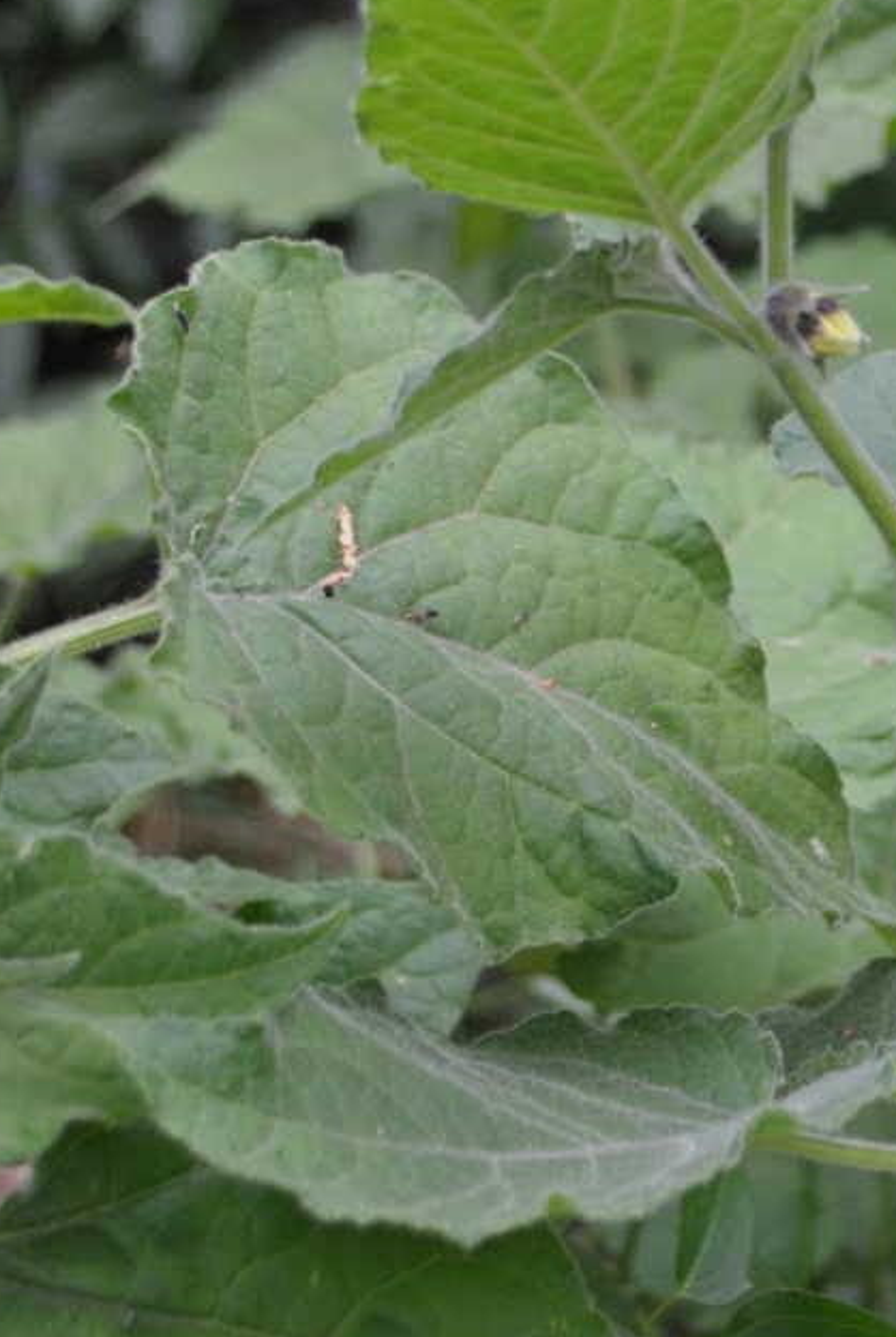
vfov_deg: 19.8
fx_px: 3832
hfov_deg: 13.1
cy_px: 561
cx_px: 995
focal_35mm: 103
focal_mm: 28
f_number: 4.5
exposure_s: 1/125
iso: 360
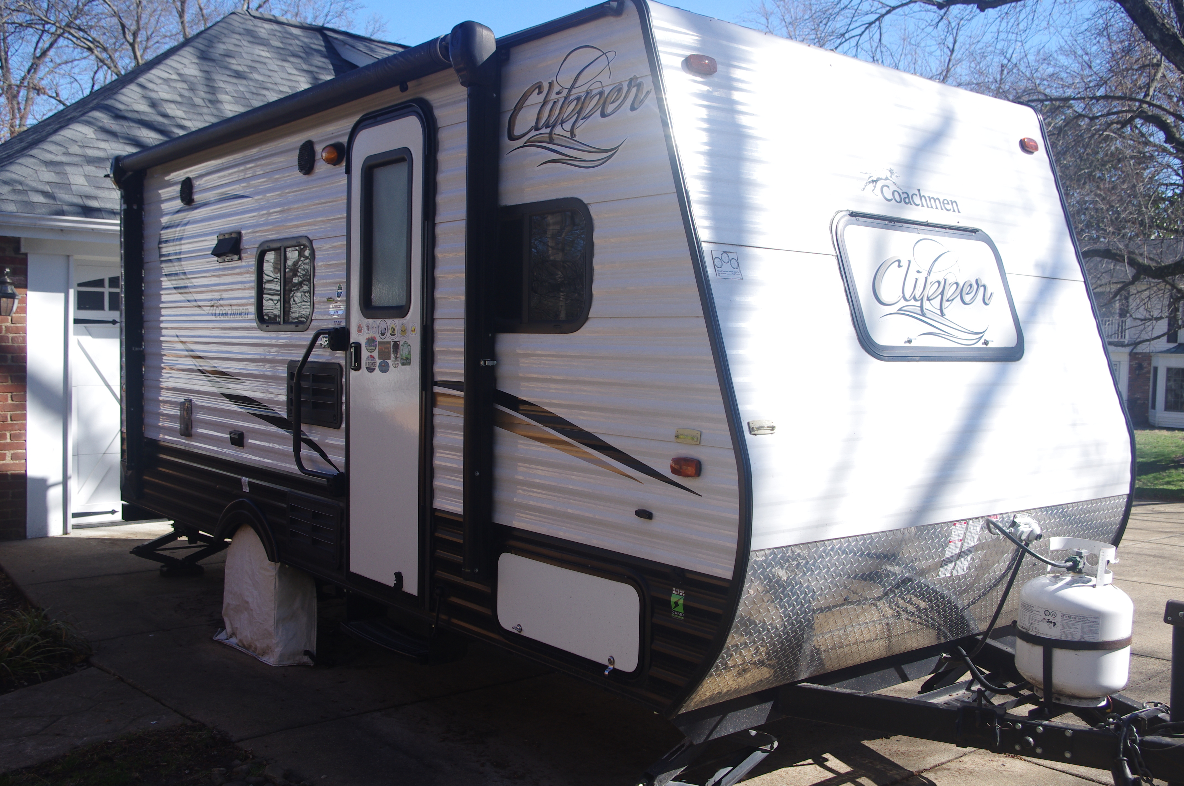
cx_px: 592
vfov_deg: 38.8
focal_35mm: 34
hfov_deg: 55.9
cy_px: 393
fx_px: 1117
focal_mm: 23.13
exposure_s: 1/320
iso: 200
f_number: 7.1
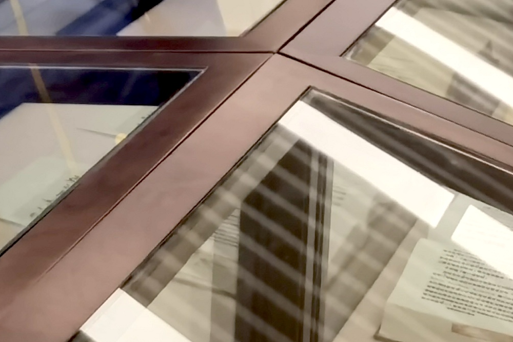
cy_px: -394
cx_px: -370
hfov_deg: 14.0
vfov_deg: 9.5
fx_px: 1881
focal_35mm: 132
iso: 50
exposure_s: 1/243
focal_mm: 6.71
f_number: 1.9
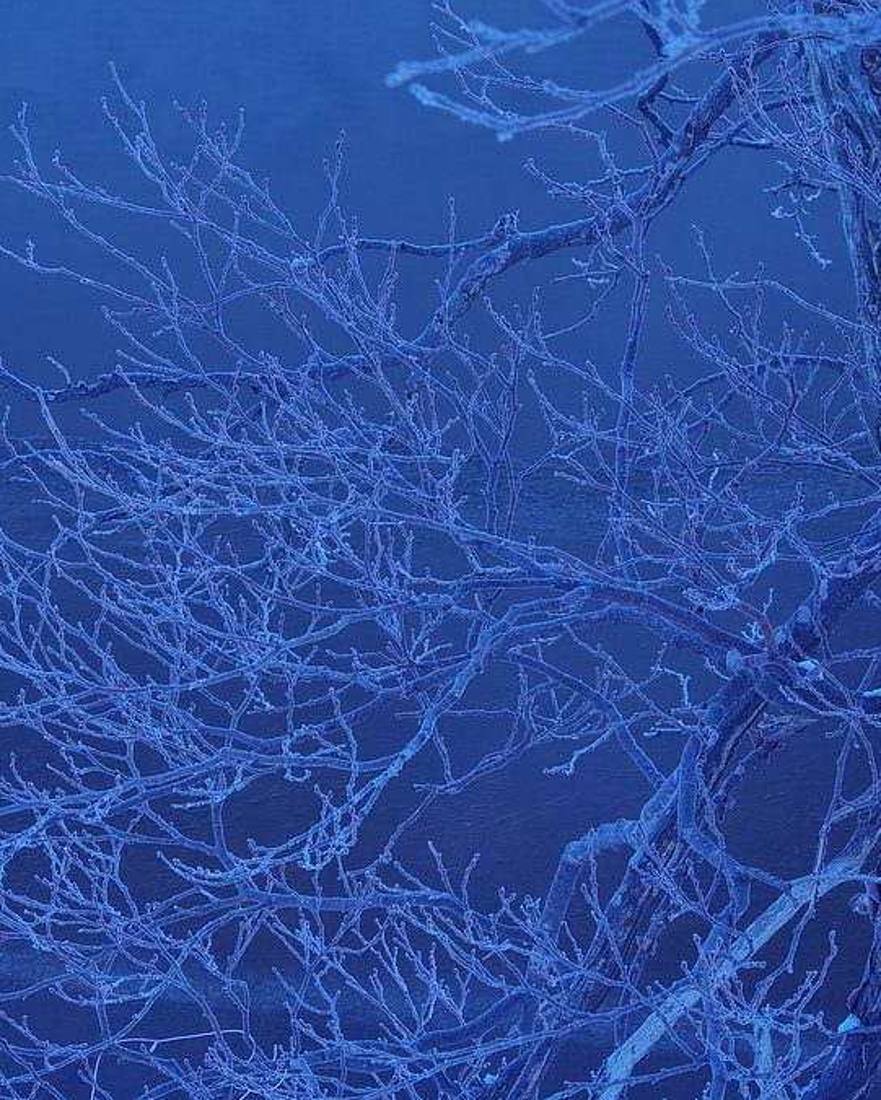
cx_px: 207
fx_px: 4855
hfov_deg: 10.3
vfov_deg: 12.9
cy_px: 550
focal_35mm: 149
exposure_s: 1
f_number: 9
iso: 200
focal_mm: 70
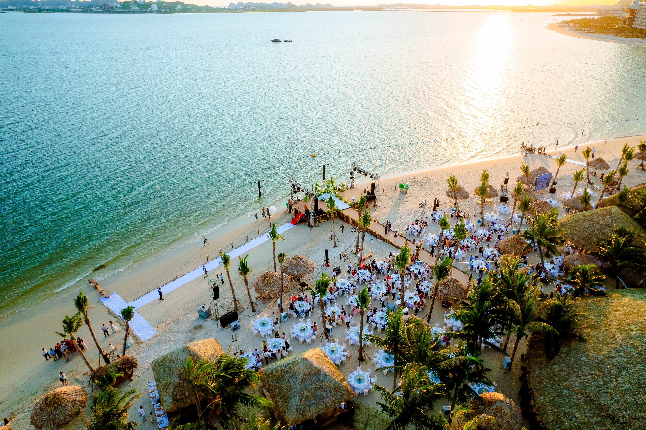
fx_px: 395
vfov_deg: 57.2
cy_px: 215
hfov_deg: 78.6
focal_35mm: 22
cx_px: 323
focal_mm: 8.38
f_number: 2.8
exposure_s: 1/640
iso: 100
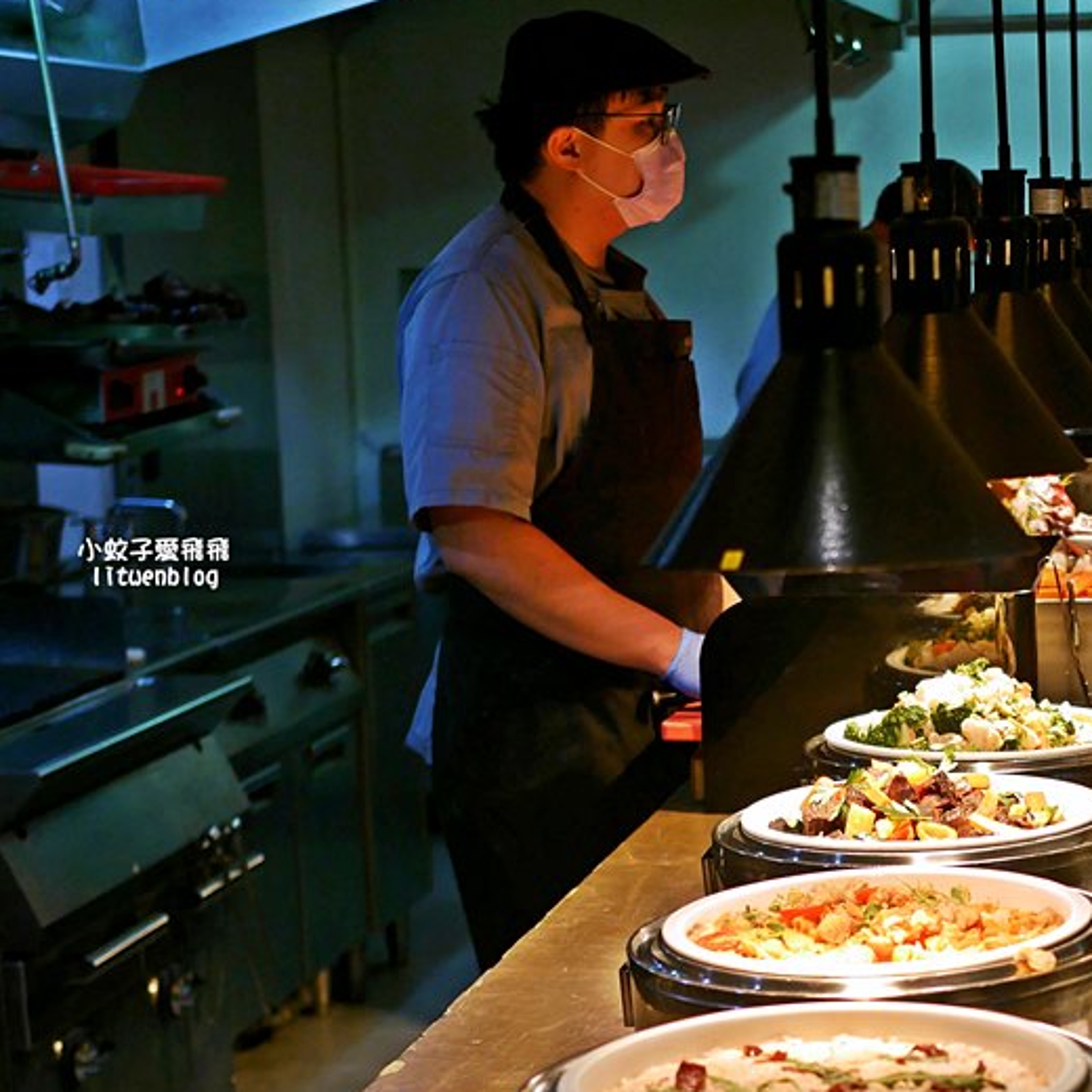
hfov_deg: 20.1
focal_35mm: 85
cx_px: 945
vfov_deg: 20.3
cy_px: 757
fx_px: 3034
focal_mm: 25
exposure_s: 1/160
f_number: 1.8
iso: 200
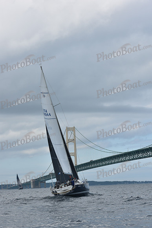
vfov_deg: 22.6
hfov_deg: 15.2
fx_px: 570
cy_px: 114
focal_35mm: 90
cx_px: 76
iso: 250
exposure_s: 1/800
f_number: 9
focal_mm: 90
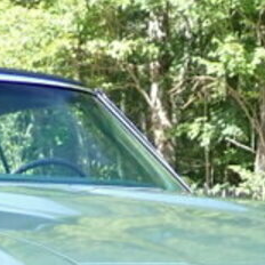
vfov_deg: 9.8
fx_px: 1507
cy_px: 359
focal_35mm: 174
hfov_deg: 10.0
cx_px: 54
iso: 160
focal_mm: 6.83
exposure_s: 1/80
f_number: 2.7
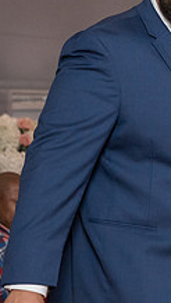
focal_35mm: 233
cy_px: 151
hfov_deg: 5.1
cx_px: 408
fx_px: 1874
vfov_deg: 9.2
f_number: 4
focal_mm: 59
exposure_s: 1/200
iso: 2000
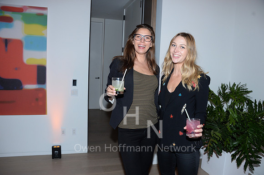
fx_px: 205
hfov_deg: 65.5
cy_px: 88
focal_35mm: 28
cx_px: 132
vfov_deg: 46.4
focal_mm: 28
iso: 640
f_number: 5.6
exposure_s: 1/125
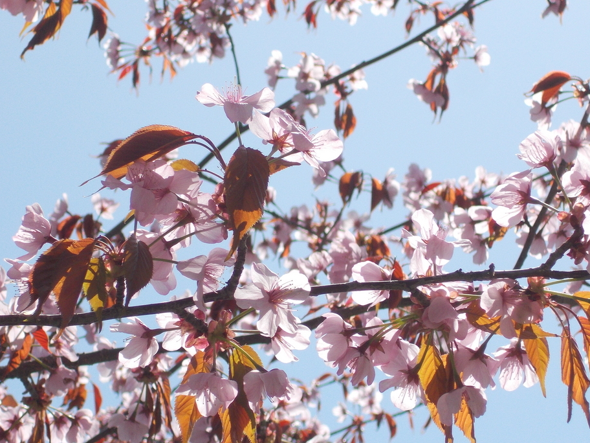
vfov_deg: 8.7
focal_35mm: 171
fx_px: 2915
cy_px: 189
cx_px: 260
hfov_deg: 11.6
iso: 140
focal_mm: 23
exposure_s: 1/500
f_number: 6.5
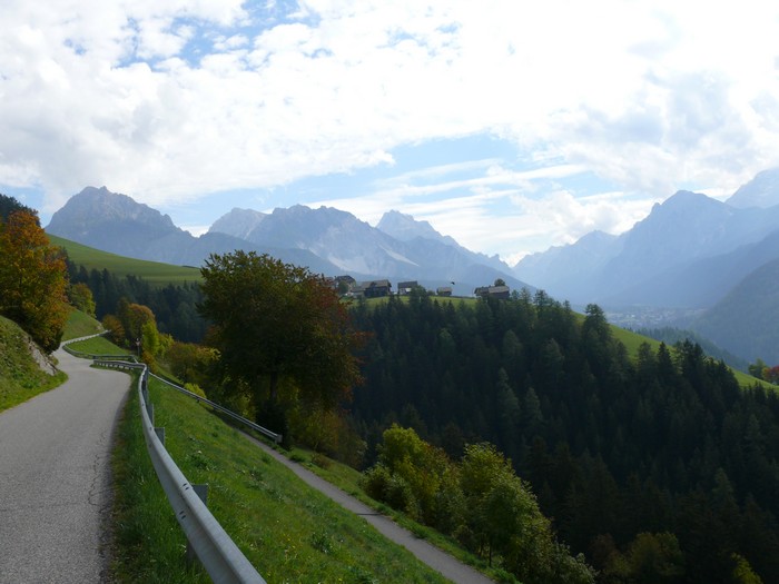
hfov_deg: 52.6
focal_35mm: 35
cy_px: 292
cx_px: 390
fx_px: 788
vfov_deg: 40.7
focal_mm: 7.4
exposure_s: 1/500
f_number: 5.6
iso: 100
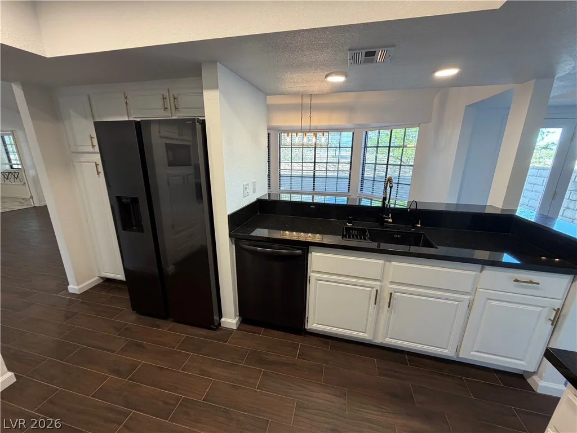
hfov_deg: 102.1
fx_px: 233
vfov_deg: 85.7
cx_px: 288
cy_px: 216
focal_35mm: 14
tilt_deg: -15.1
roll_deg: -0.1
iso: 250
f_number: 2.2
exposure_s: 1/120
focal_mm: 2.22
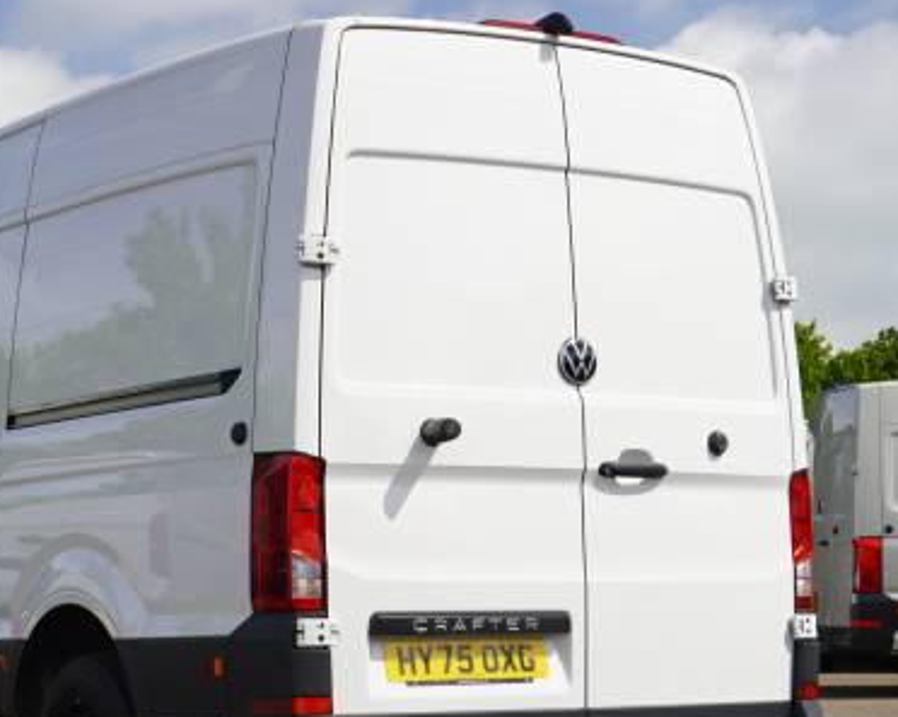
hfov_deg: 22.4
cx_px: 253
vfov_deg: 18.1
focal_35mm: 85
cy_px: 449
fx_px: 2252
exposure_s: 1/100
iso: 100
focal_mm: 35
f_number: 10
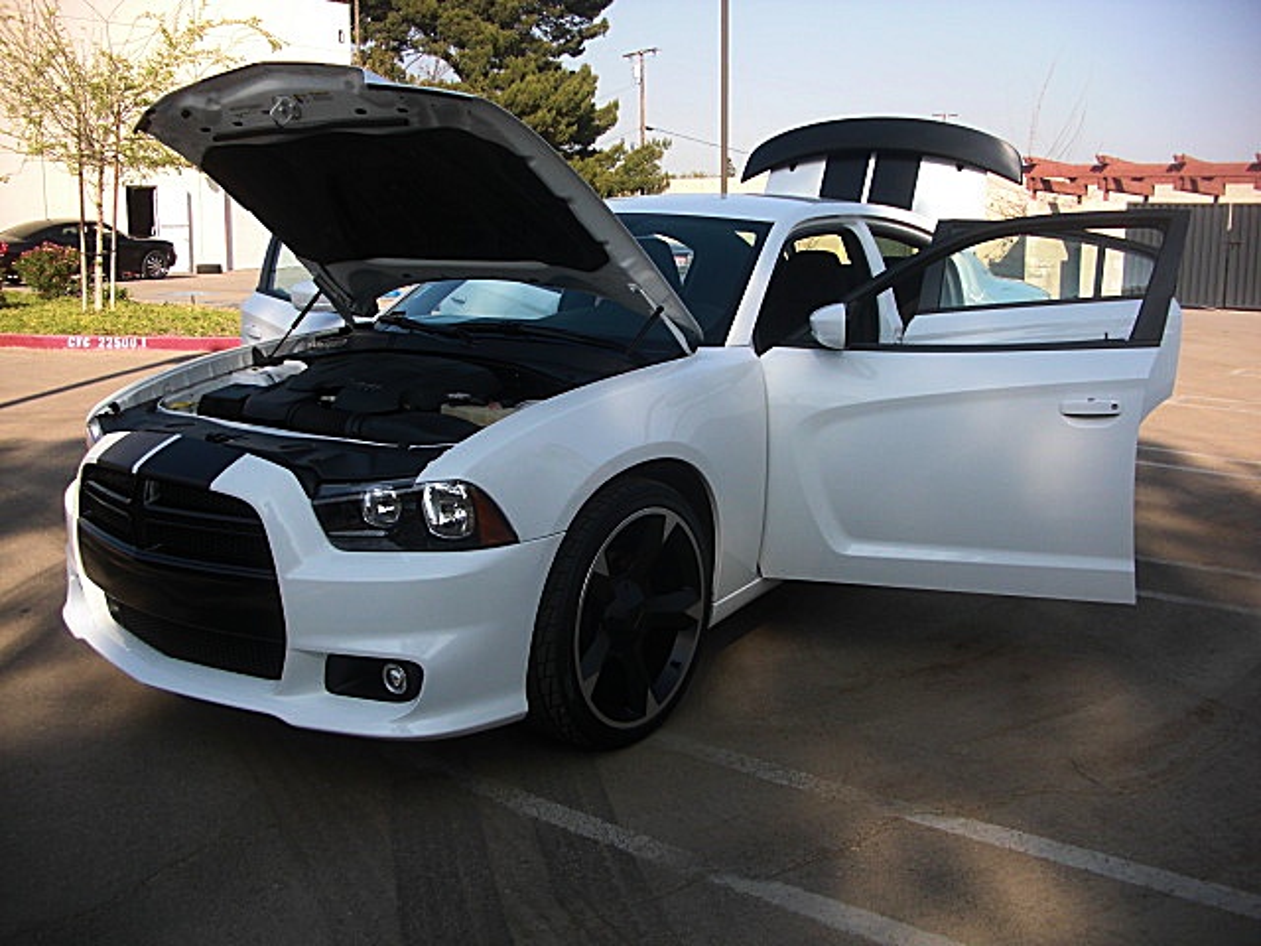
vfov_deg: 39.7
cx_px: 630
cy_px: 473
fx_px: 1311
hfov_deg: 51.4
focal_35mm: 36
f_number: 2.8
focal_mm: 6.3
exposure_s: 1/640
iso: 50
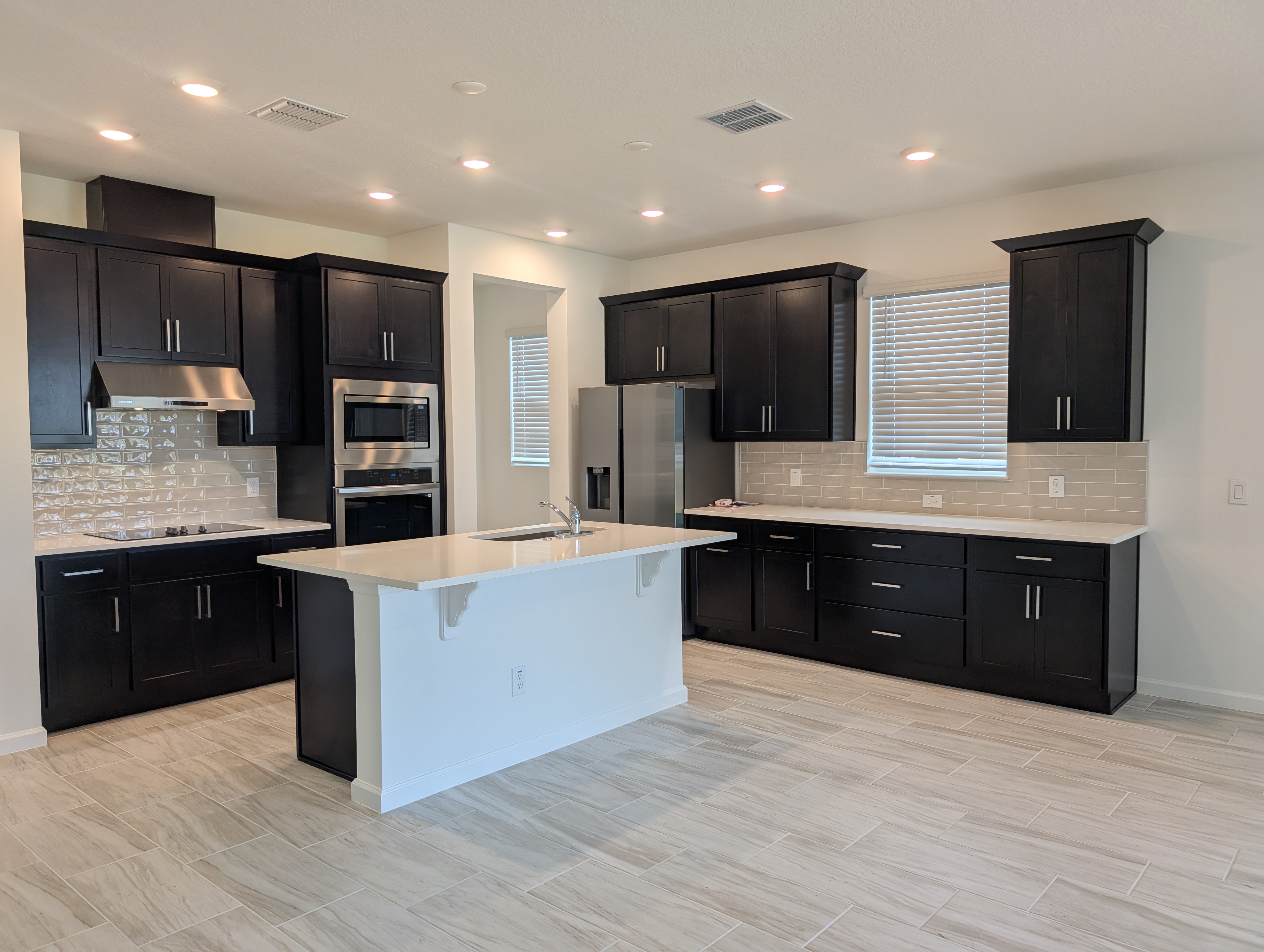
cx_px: 632
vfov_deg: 56.9
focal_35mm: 24
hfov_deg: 71.5
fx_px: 878
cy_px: 476
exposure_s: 1/183
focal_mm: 6.9
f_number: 1.68
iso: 19
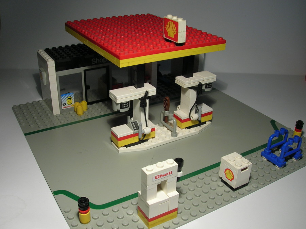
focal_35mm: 36
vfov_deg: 39.6
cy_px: 114
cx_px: 153
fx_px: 318
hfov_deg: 51.4
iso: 50
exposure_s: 1/19
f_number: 4.9
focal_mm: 6
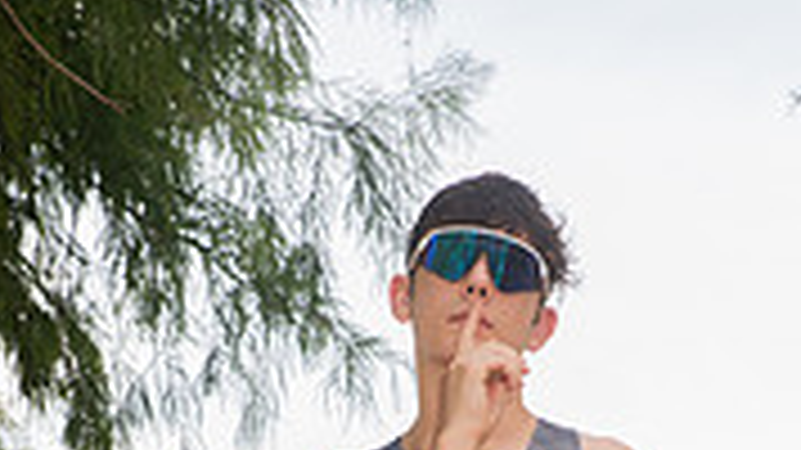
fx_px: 3270
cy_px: 954
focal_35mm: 154
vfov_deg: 7.5
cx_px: 472
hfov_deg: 14.0
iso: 250
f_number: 7.1
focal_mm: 58
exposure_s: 1/250
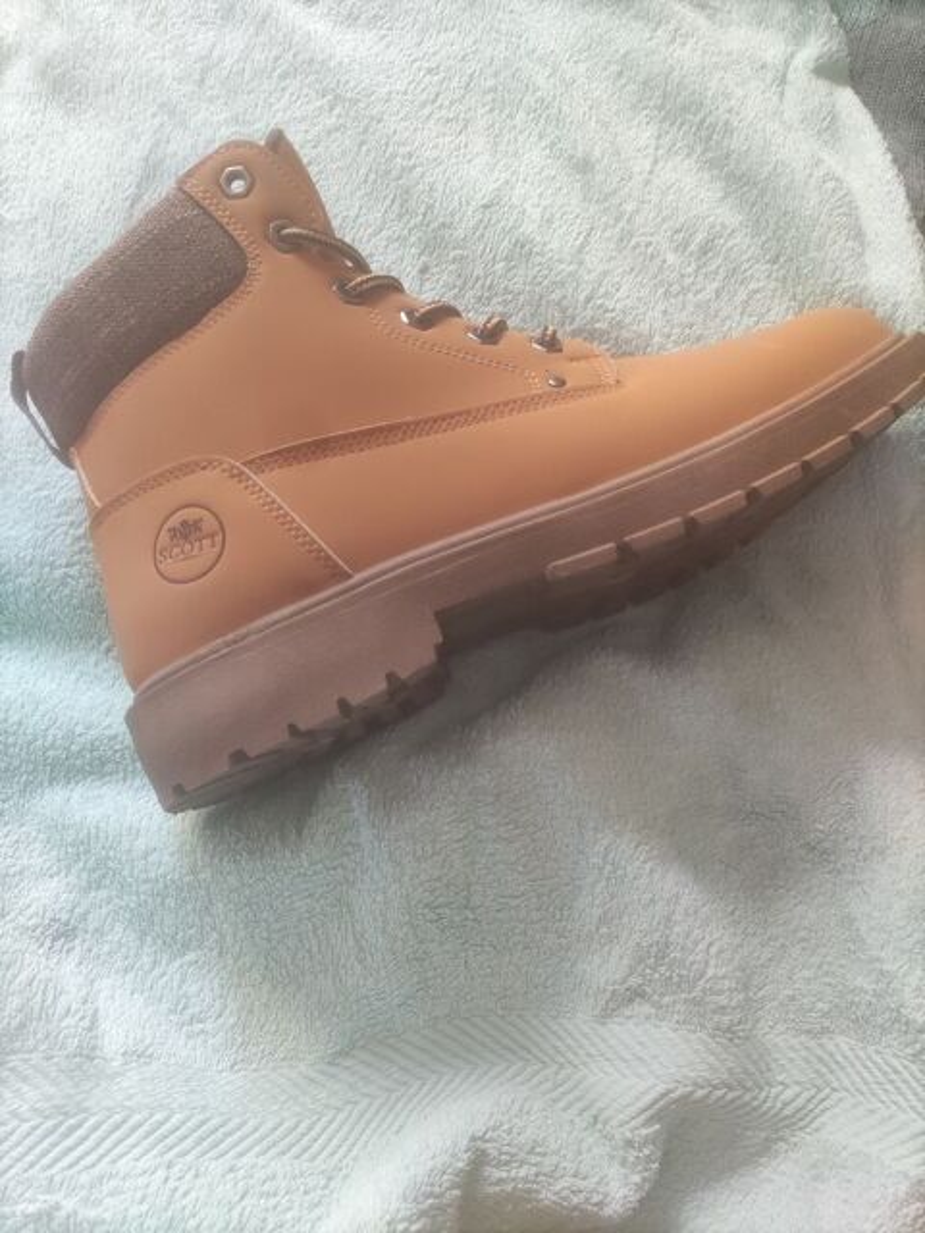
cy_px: 616
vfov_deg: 67.3
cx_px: 462
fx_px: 926
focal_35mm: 26
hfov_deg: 53.1
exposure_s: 1/50
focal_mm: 4.71
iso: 619
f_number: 1.79
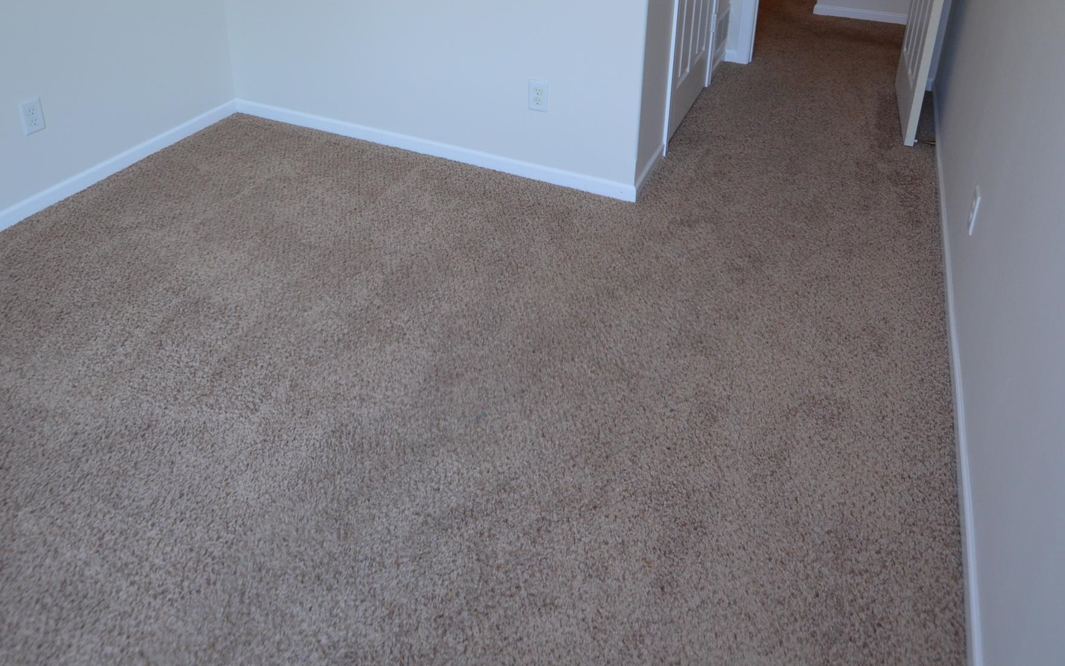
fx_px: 755
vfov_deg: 43.6
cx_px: 497
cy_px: 70
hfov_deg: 70.3
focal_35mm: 26
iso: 400
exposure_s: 1/100
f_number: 5
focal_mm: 10
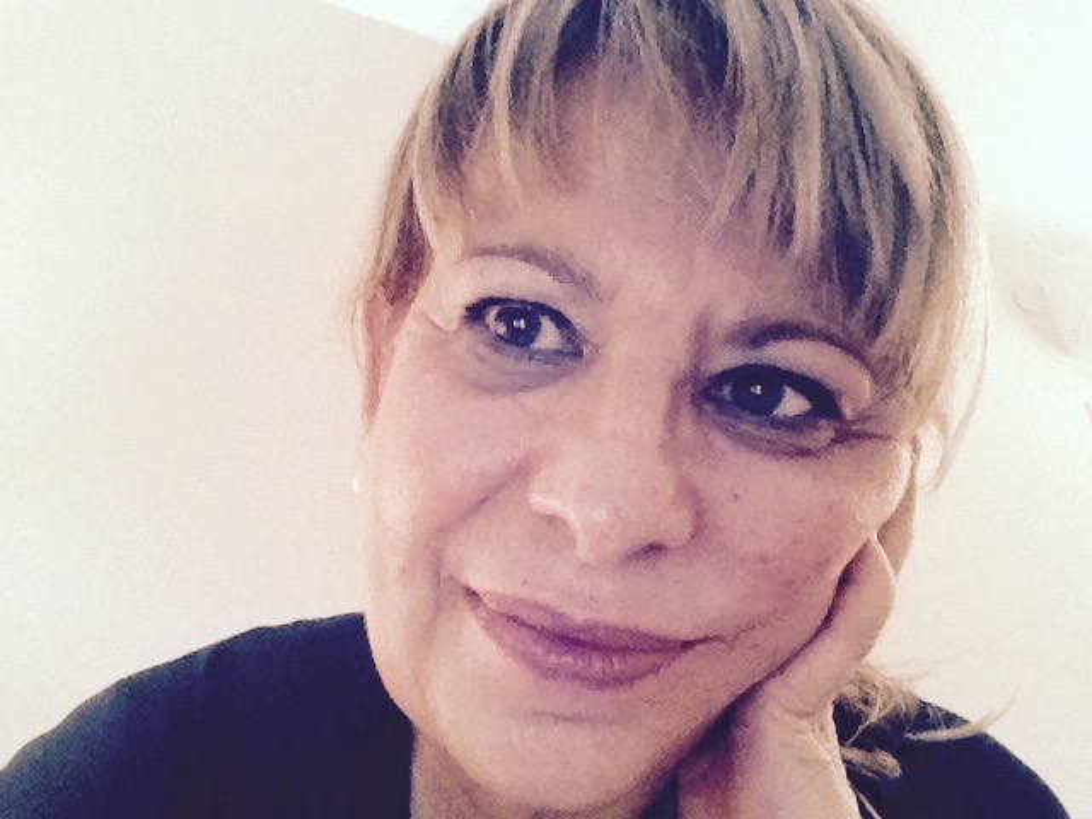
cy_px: 410
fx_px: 1104
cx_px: 546
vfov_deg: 40.7
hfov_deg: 52.6
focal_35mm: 35
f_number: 2.4
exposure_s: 1/33
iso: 1250
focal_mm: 1.85
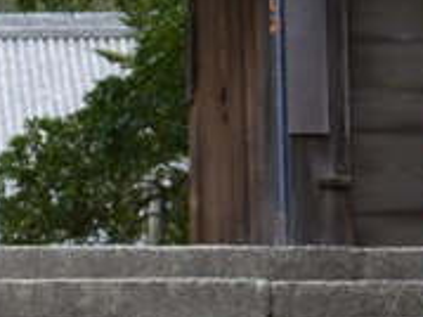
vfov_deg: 7.0
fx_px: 2564
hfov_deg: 9.3
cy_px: 334
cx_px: -71
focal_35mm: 210
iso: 160
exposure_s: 1/80
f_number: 5.6
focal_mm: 42
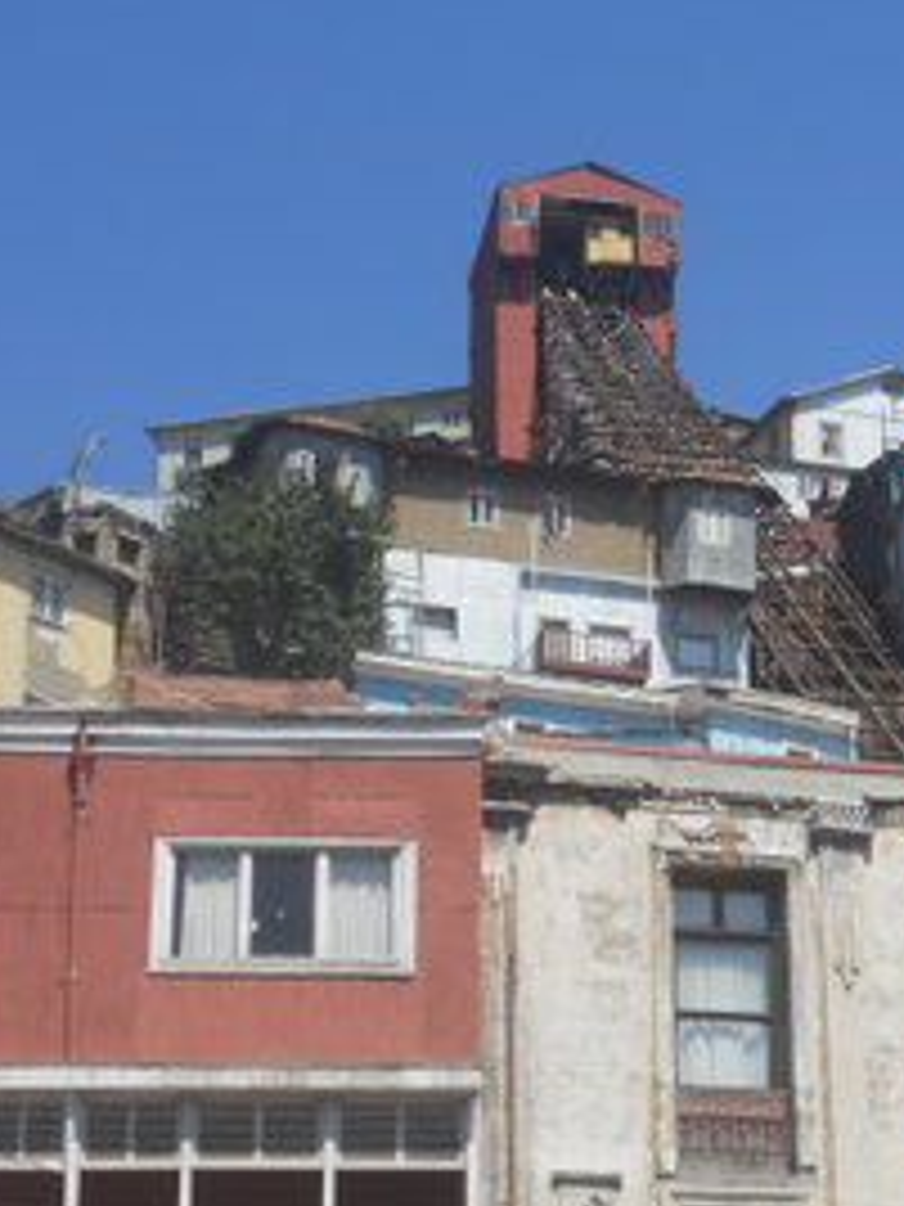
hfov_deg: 15.2
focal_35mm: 97
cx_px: 720
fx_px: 3378
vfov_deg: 20.2
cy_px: 549
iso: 80
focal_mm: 11.7
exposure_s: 1/500
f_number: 5.3
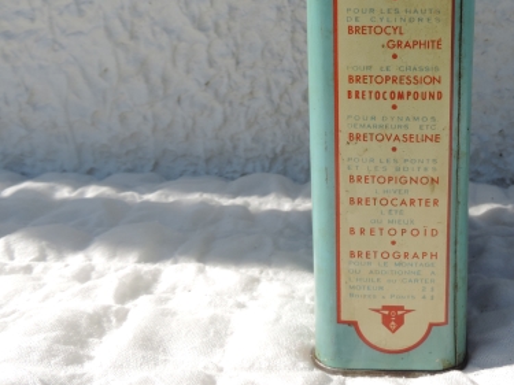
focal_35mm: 48
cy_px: 108
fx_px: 713
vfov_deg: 29.9
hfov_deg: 38.6
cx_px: 389
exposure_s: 1/1000
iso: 80
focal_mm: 5.3
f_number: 3.1
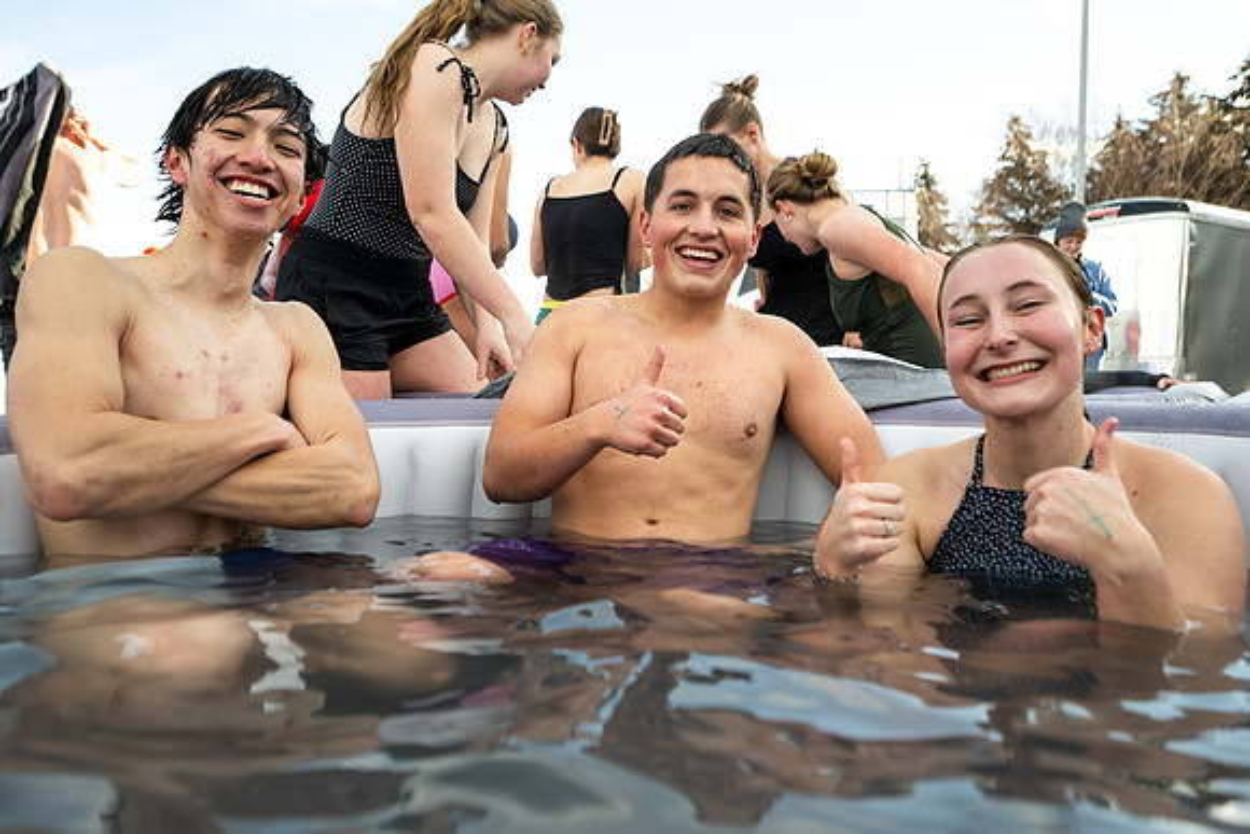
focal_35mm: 29
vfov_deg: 45.5
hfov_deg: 64.3
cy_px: 442
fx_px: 994
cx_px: 587
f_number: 4
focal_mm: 27
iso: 250
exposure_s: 1/800
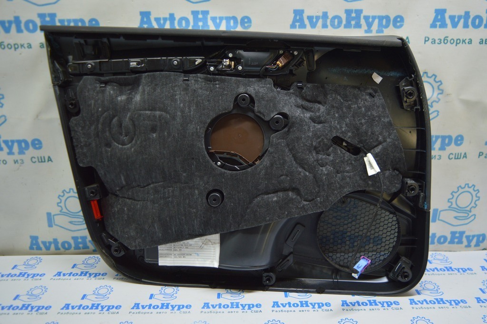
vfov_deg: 43.5
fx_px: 405
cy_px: 162
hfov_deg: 62.0
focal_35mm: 30
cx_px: 244
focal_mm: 20
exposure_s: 1/50
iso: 400
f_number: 3.8
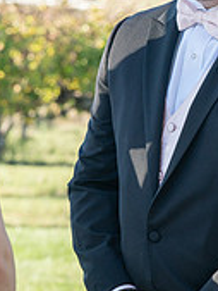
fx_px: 2684
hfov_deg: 4.7
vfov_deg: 6.2
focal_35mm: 320
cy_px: 114
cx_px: 71
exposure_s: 1/320
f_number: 5.6
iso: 500
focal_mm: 90
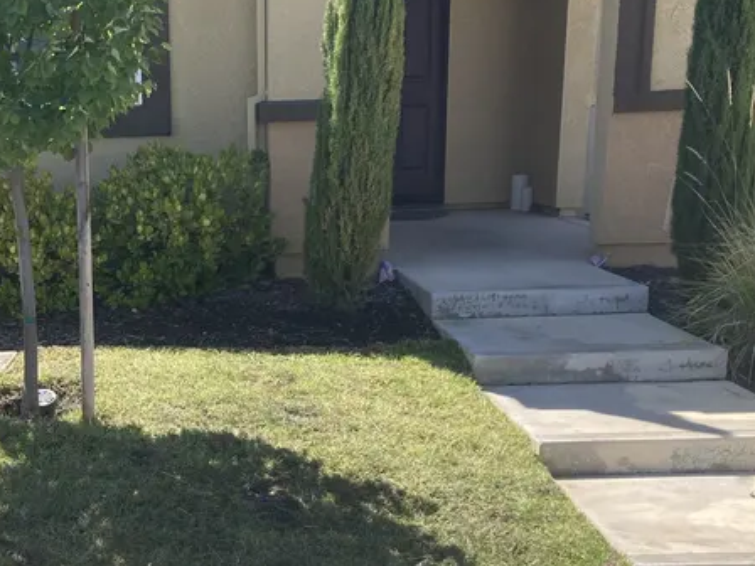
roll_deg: +2.4
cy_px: 401
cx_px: 167
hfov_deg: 37.0
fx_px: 1091
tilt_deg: -13.3
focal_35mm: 50
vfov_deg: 28.8
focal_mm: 3.99
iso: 20
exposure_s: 1/1130
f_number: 1.8
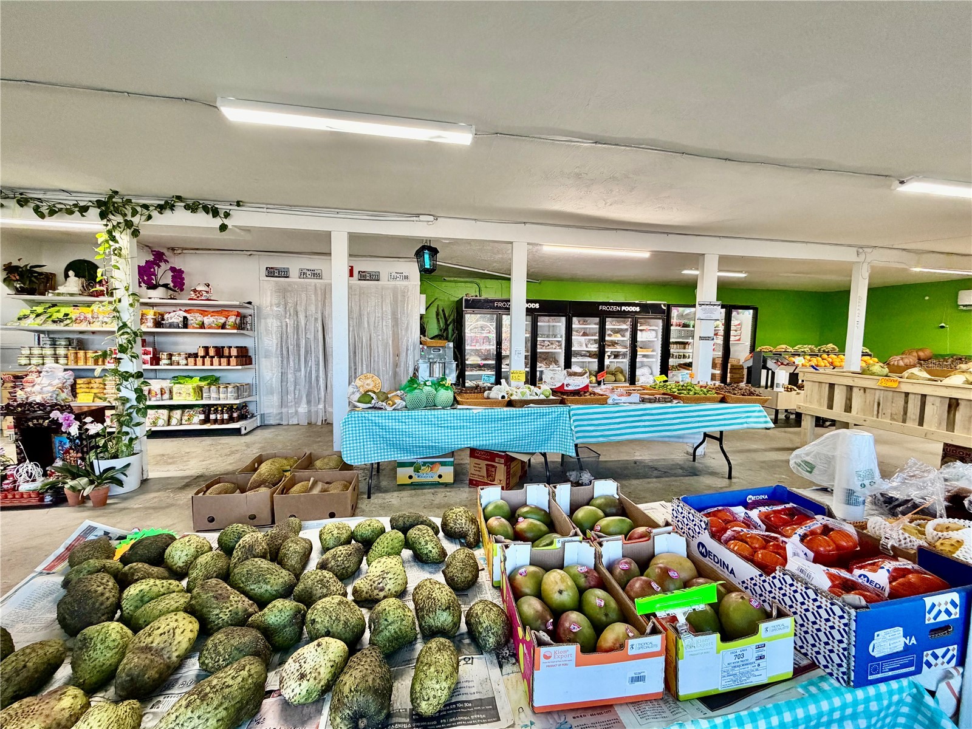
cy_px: 364
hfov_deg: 102.1
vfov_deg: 85.7
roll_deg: -0.6
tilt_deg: -4.7
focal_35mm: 14
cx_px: 486
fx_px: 393
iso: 250
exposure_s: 1/120
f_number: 2.2
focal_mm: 2.22
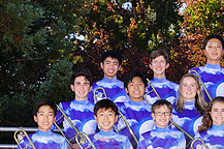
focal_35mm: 187
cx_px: 198
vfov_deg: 7.3
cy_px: 147
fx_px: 1162
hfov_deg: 11.0
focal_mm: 70
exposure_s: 1/200
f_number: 7.1
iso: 100
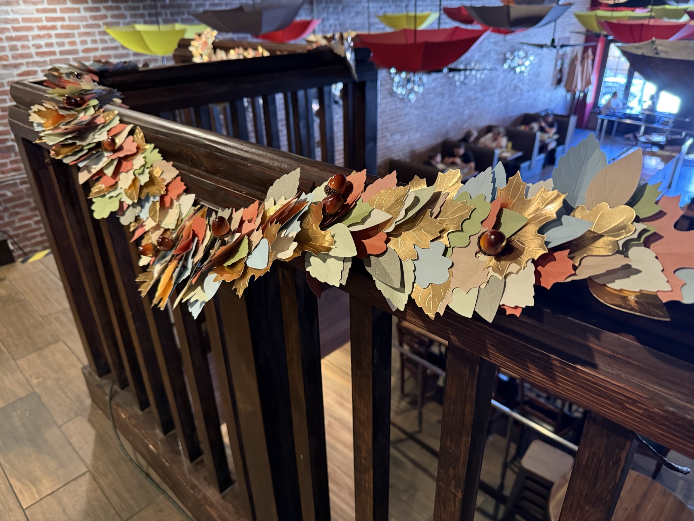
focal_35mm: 24
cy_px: 260
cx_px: 347
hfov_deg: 71.6
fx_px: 481
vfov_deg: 56.8
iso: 640
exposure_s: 1/40
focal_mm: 6.76
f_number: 1.78
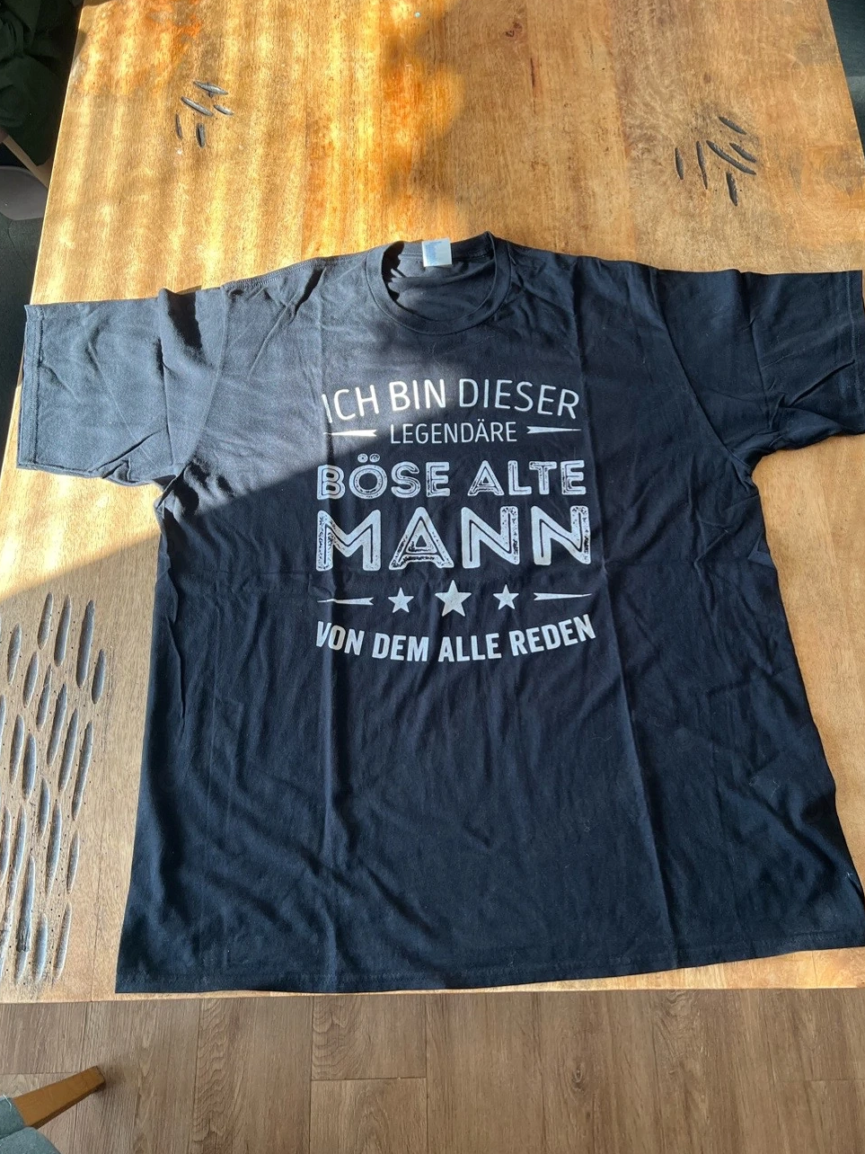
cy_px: 590
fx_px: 900
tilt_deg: -69.3
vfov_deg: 65.3
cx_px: 444
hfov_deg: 51.3
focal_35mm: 27
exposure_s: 1/125
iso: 80
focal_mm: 5.7
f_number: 1.5
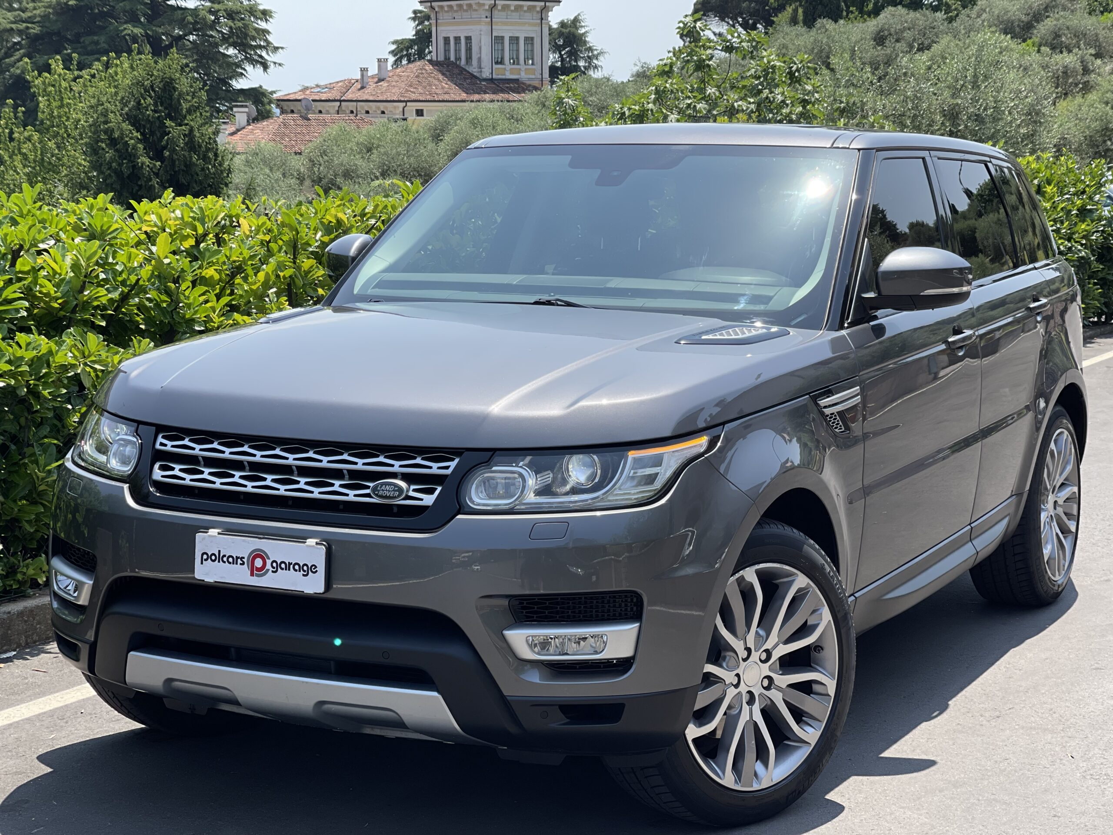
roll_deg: -0.6
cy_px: 418
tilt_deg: -8.2
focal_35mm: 64
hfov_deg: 30.3
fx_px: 2058
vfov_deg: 22.9
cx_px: 556
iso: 32
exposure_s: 1/1004
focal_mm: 7.5
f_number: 2.2
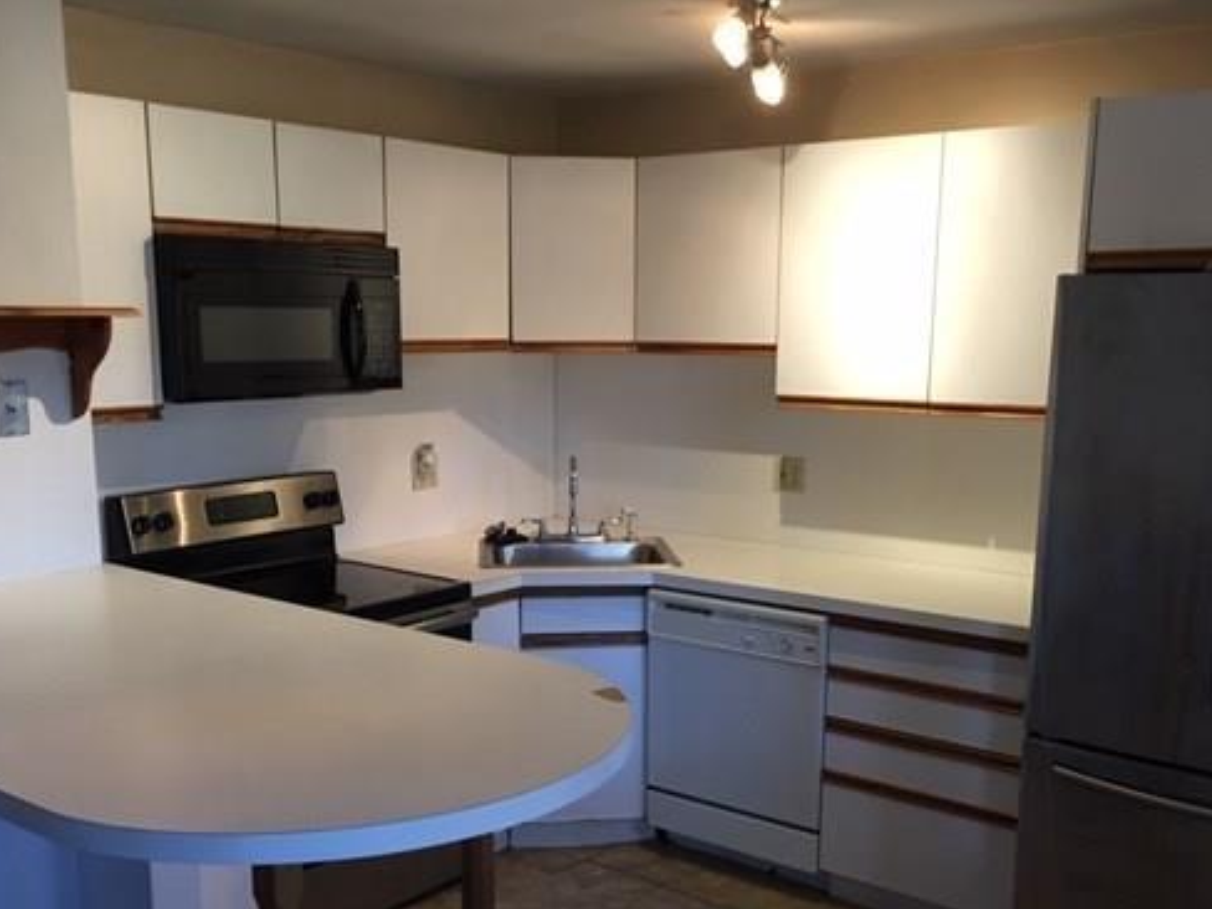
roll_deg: -1.1
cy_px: 594
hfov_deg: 49.0
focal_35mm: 38
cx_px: 581
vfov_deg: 37.4
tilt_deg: -9.1
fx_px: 1330
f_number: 2.2
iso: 50
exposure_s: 1/15
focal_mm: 4.15
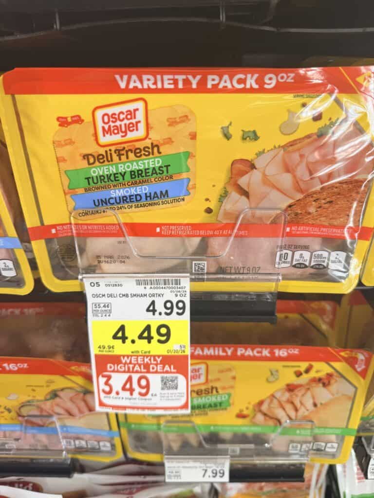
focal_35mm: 24
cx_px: 187
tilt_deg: -27.3
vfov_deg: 71.6
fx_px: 346
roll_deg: +0.2
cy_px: 249
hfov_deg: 56.8
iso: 80
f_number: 1.78
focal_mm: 6.76
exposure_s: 1/121
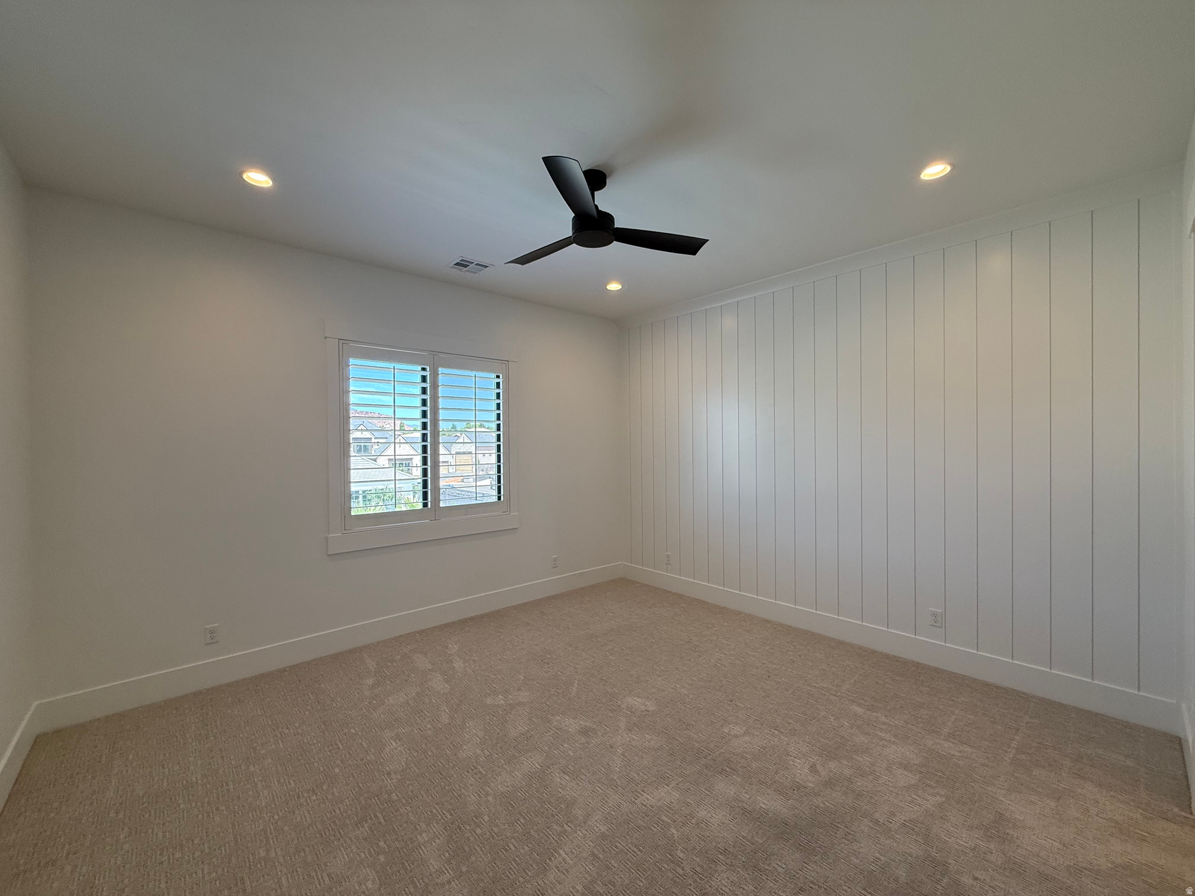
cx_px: 598
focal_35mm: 14
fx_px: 483
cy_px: 448
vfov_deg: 85.7
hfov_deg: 102.1
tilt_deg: -0.2
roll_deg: +0.3
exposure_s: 1/120
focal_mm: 2.22
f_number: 2.2
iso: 100
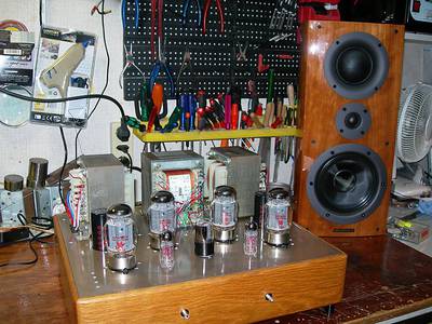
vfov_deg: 37.7
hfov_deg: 49.0
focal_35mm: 38
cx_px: 216
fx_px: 474
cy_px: 162
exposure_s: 1/60.1
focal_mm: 7.8
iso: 50
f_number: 2.8
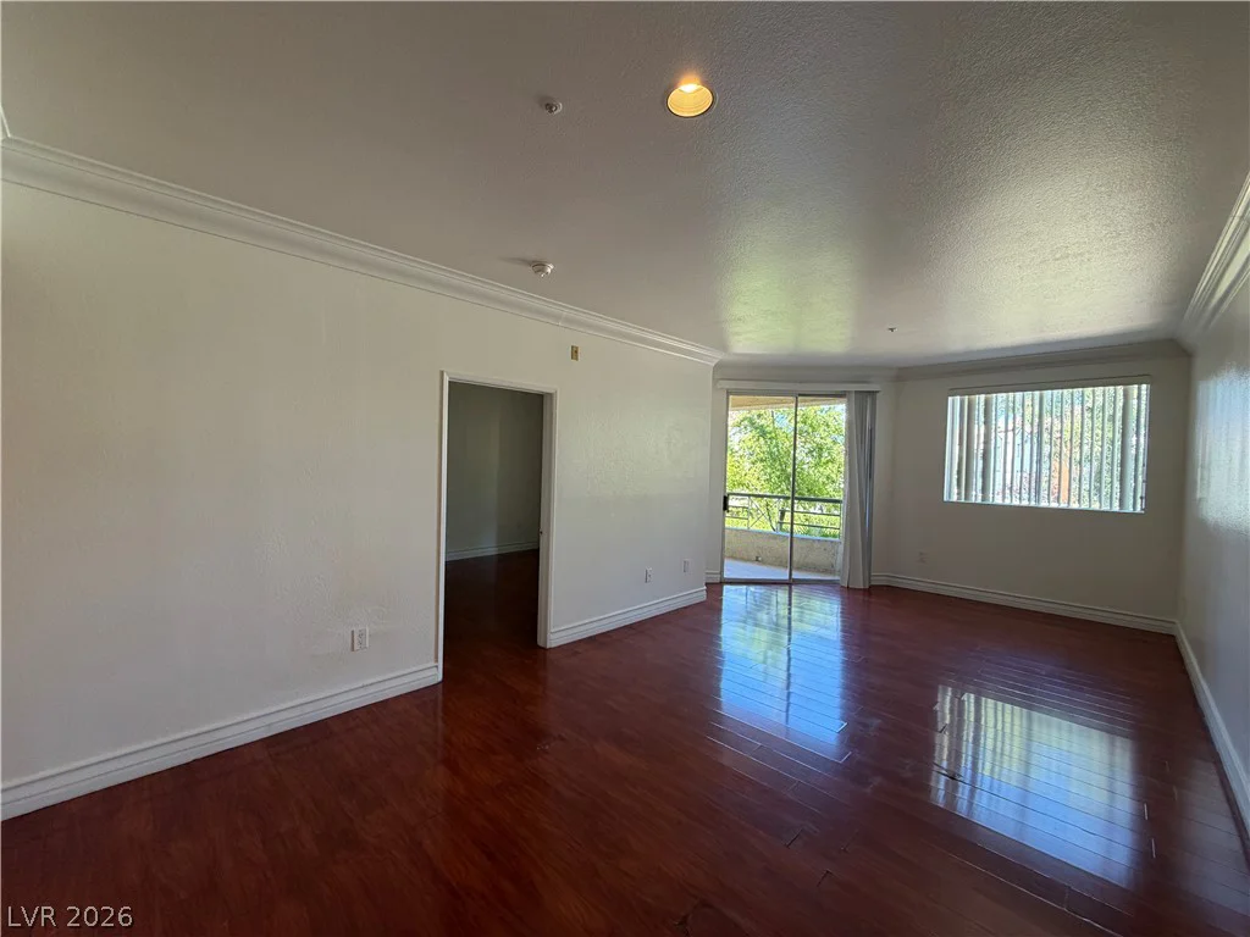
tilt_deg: -1.0
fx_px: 506
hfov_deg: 102.1
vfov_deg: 85.7
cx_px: 625
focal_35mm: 14
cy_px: 468
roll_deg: -1.4
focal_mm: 2.22
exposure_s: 1/120
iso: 200
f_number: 2.2
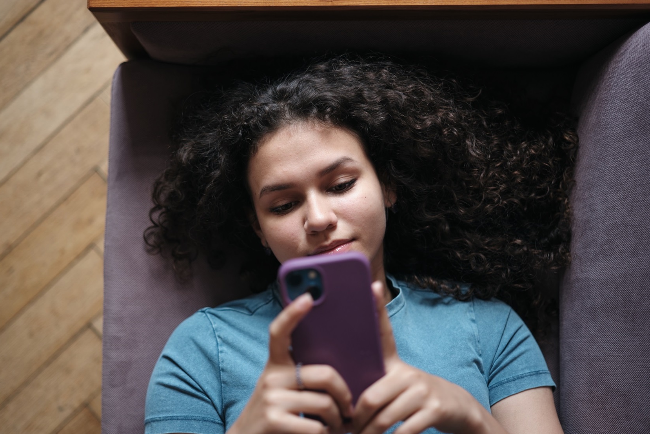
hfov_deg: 38.9
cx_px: 321
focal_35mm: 51
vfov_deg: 26.5
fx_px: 921
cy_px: 214
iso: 160
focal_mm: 33
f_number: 1.4
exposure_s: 1/250
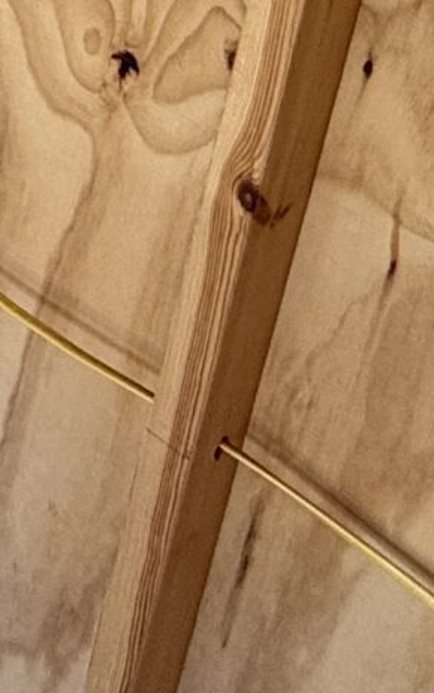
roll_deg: -8.2
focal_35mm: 82
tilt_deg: -17.1
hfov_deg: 13.3
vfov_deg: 21.2
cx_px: -482
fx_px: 1549
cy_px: -347
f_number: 2.2
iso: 100
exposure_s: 1/99
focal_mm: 2.22
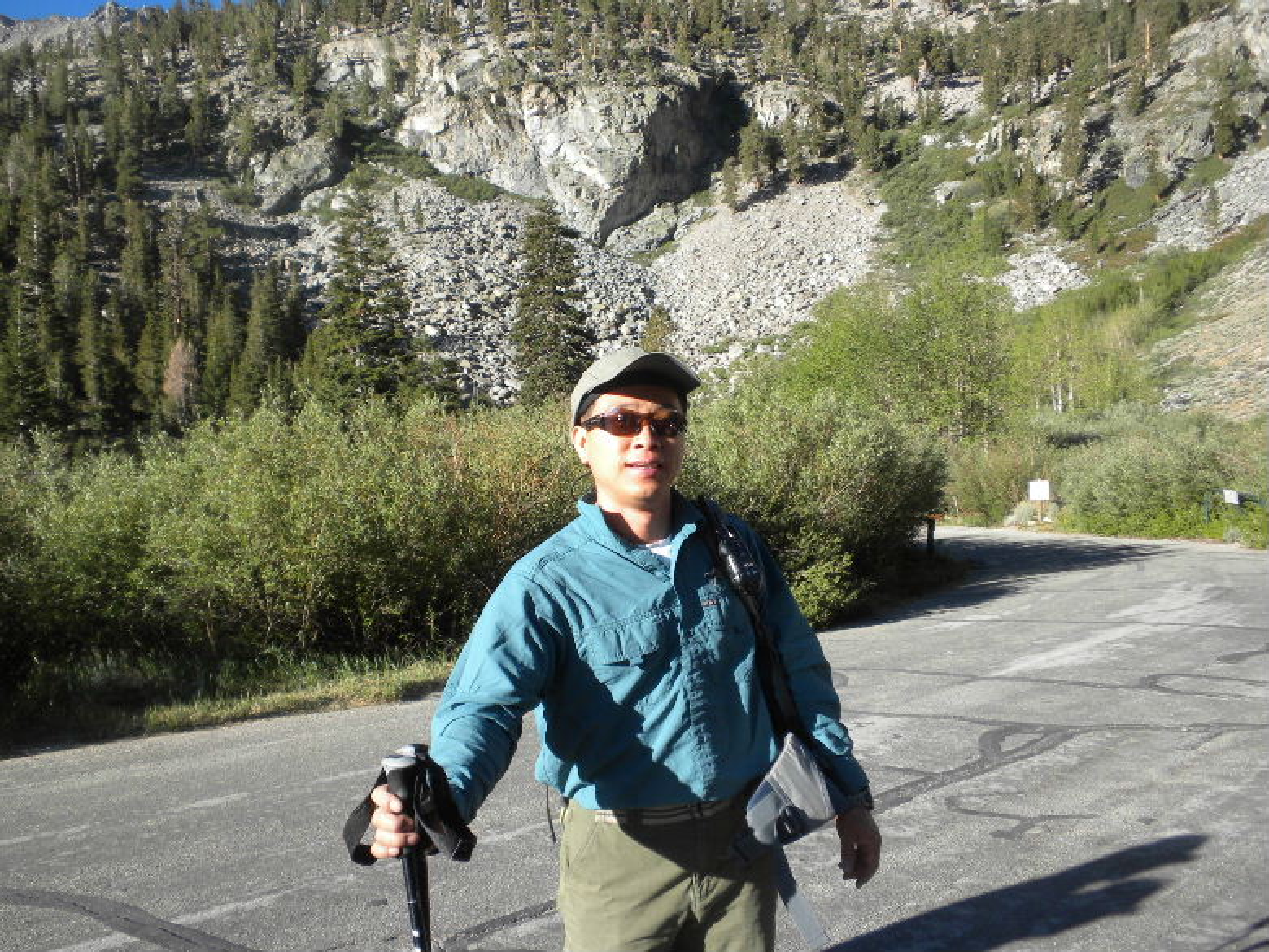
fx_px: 1356
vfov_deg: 38.7
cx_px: 634
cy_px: 476
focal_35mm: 37
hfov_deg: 50.1
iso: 86
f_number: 3.5
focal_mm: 6.6
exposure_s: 1/486
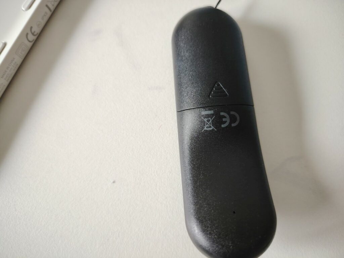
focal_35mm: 24
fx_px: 239
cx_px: 172
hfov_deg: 71.6
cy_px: 129
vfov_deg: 56.8
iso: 2509
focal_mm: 5.25
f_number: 1.75
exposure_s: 1/33.3
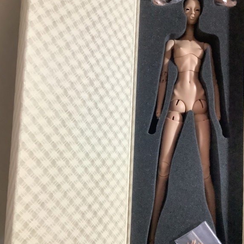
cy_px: 130
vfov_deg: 44.9
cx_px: 122
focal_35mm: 37
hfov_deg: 44.9
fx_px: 295
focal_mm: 3.3
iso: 320
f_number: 2.4
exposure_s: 1/33
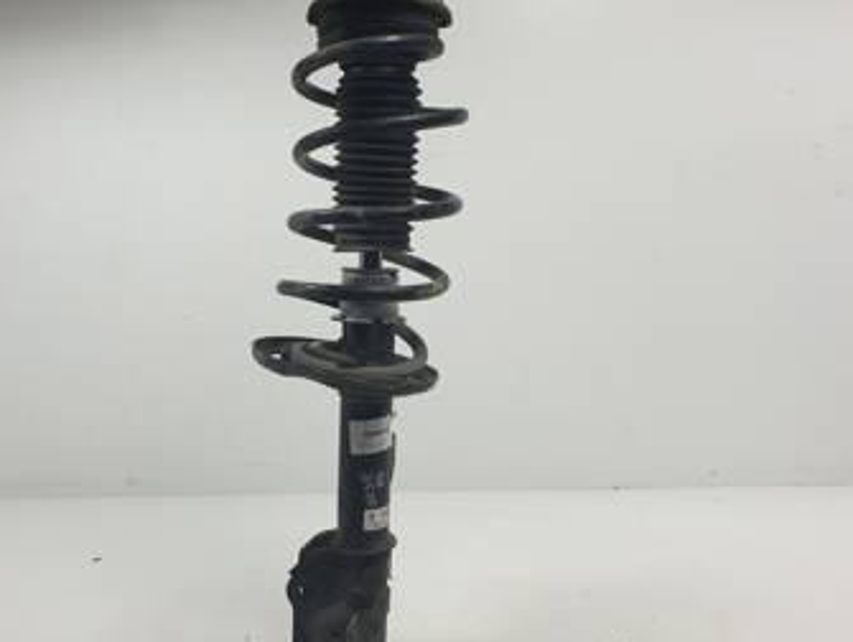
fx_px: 765
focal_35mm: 31
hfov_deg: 58.1
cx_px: 367
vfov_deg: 45.5
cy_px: 339
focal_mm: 4.3
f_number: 2.4
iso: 50
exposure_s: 1/268
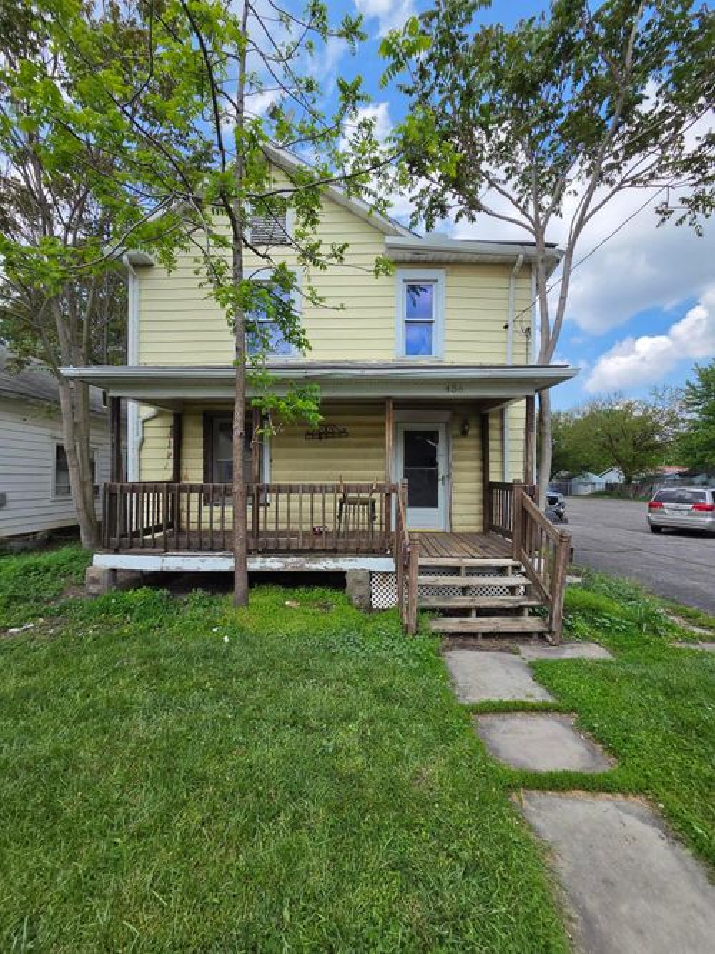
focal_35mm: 13
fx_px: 358
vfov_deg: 106.2
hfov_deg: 89.9
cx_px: 358
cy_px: 477
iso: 100
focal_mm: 2.2
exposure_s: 1/2723
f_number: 2.2
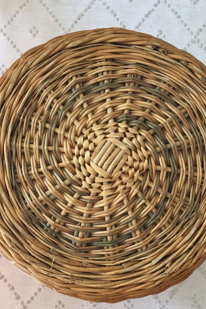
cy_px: 159
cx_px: 112
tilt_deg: -85.1
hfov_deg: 31.2
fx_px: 369
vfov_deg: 45.4
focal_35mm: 43
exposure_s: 1/33
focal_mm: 4.15
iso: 50
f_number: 2.2
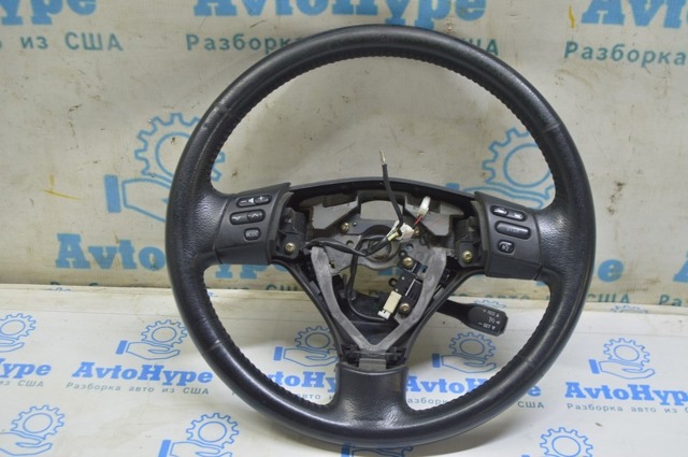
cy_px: 228
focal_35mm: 45
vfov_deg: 29.8
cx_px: 344
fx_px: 859
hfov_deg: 43.7
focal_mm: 30
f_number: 5.6
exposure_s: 1/20
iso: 400
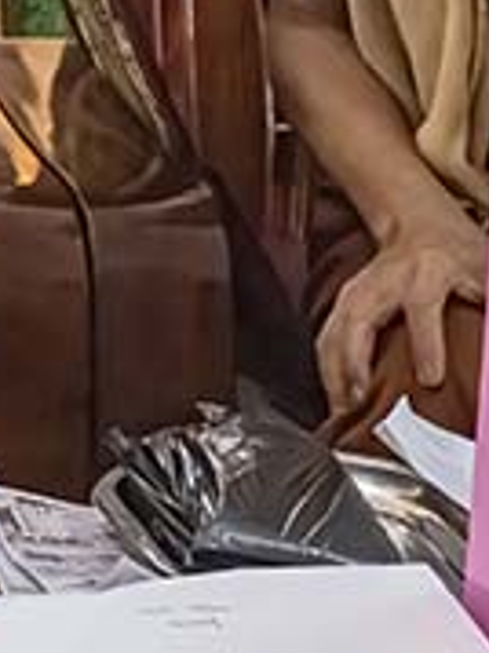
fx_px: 3696
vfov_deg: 9.9
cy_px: -223
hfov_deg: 7.4
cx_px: -226
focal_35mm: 196
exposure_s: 1/320
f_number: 8
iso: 51200
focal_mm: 38
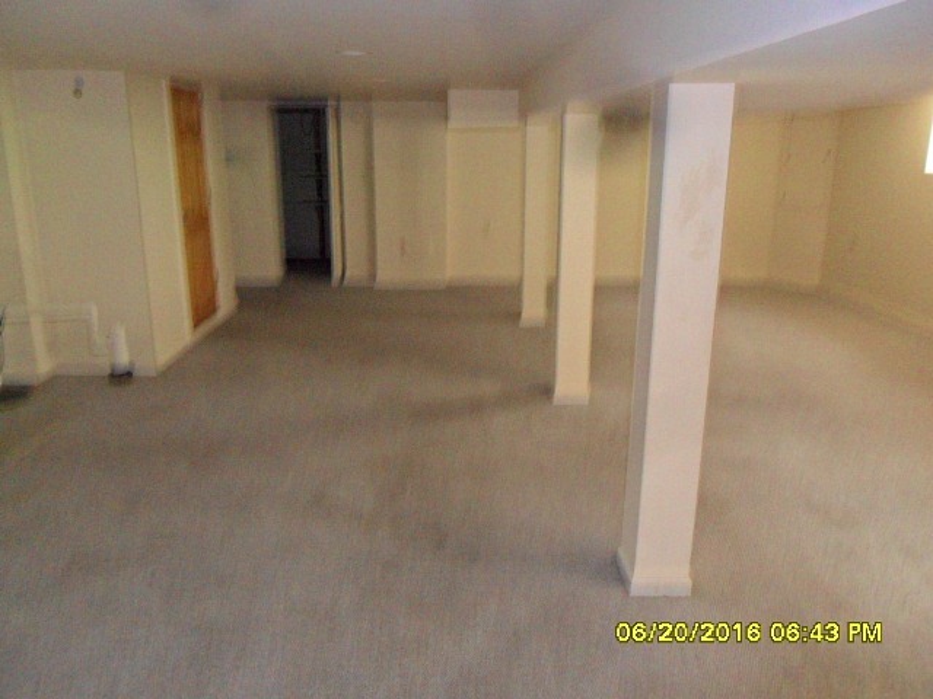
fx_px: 728
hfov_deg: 65.3
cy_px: 350
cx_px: 466
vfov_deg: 51.4
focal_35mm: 27
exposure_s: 1/15
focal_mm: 4.9
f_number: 3.5
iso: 400
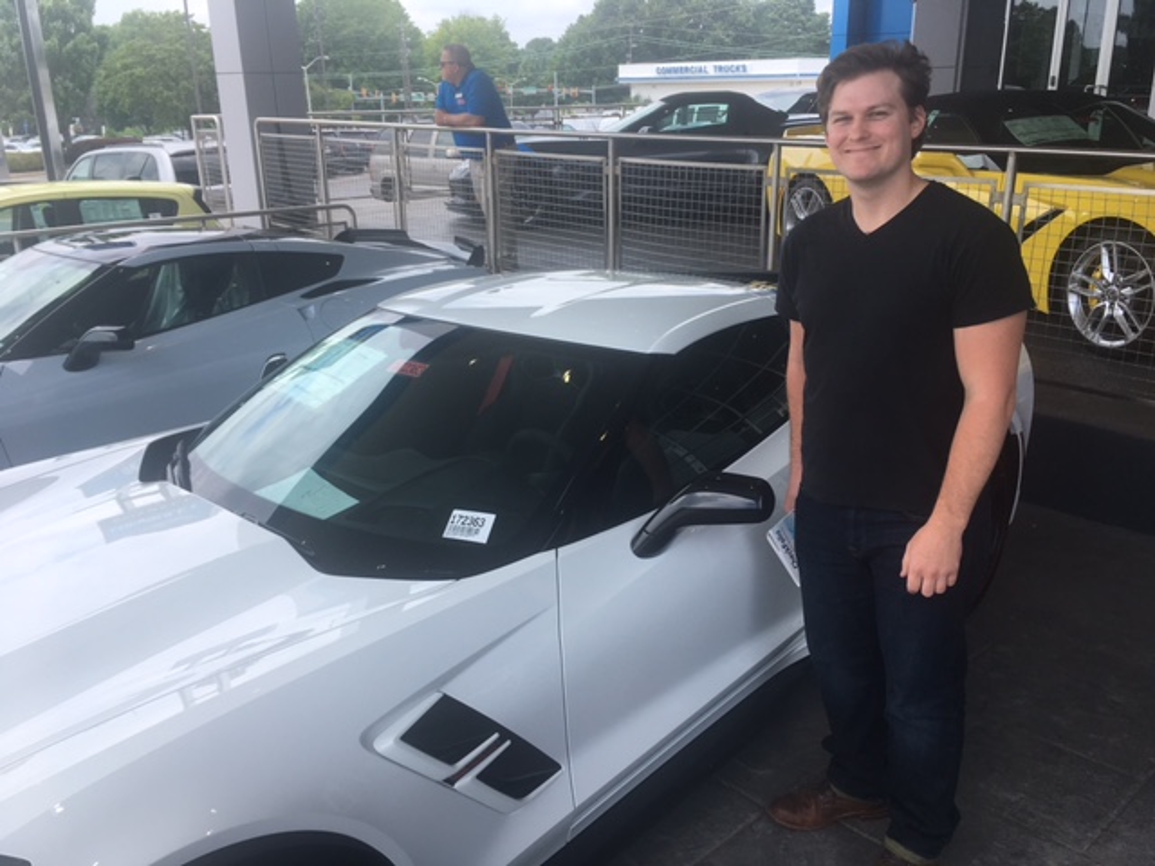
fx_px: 968
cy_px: 433
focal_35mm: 29
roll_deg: +0.9
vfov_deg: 48.2
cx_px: 578
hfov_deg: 61.7
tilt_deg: -19.3
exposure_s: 1/680
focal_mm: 4.15
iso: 25
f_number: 2.2
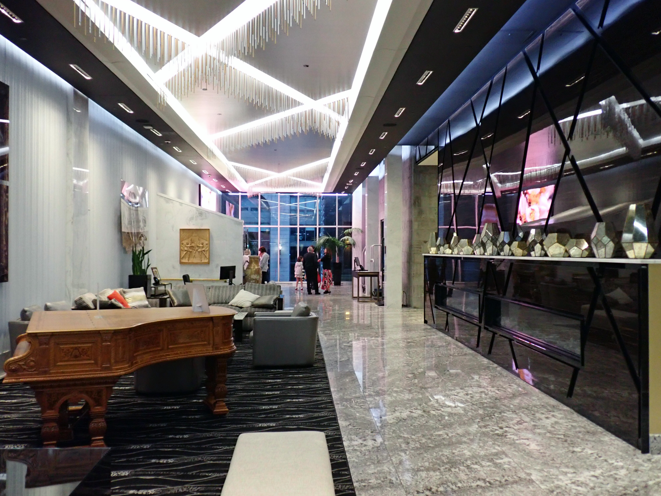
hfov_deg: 56.8
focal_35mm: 32
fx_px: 611
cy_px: 248
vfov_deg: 44.2
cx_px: 330
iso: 800
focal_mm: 5.79
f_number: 2.4
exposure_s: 1/30
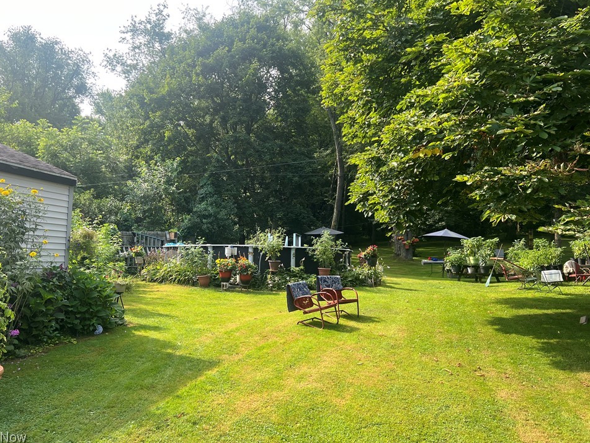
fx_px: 477
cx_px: 283
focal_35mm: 28
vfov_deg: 49.7
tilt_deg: +6.2
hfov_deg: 63.4
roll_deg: -1.3
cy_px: 212
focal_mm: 5.7
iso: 50
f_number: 1.5
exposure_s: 1/743
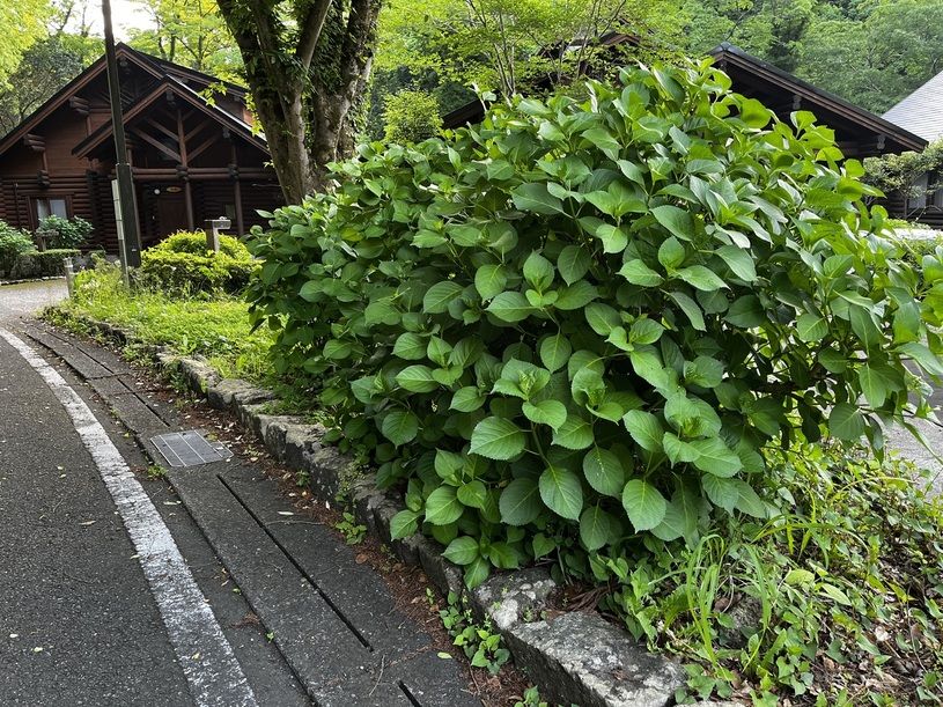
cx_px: 472
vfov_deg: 53.1
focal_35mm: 26
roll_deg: +1.4
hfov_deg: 67.3
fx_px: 708
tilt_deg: -11.8
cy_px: 354
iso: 125
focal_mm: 5.1
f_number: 1.6
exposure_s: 1/107
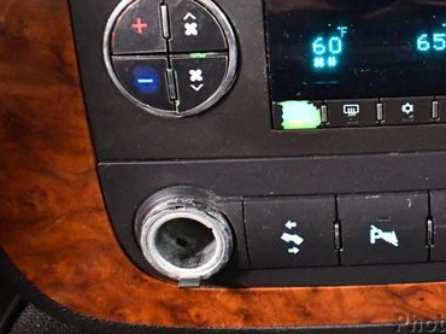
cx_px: 380
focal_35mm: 60
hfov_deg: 31.1
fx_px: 773
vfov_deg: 24.2
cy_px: 88
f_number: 3.5
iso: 12800
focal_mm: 18
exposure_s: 1/50
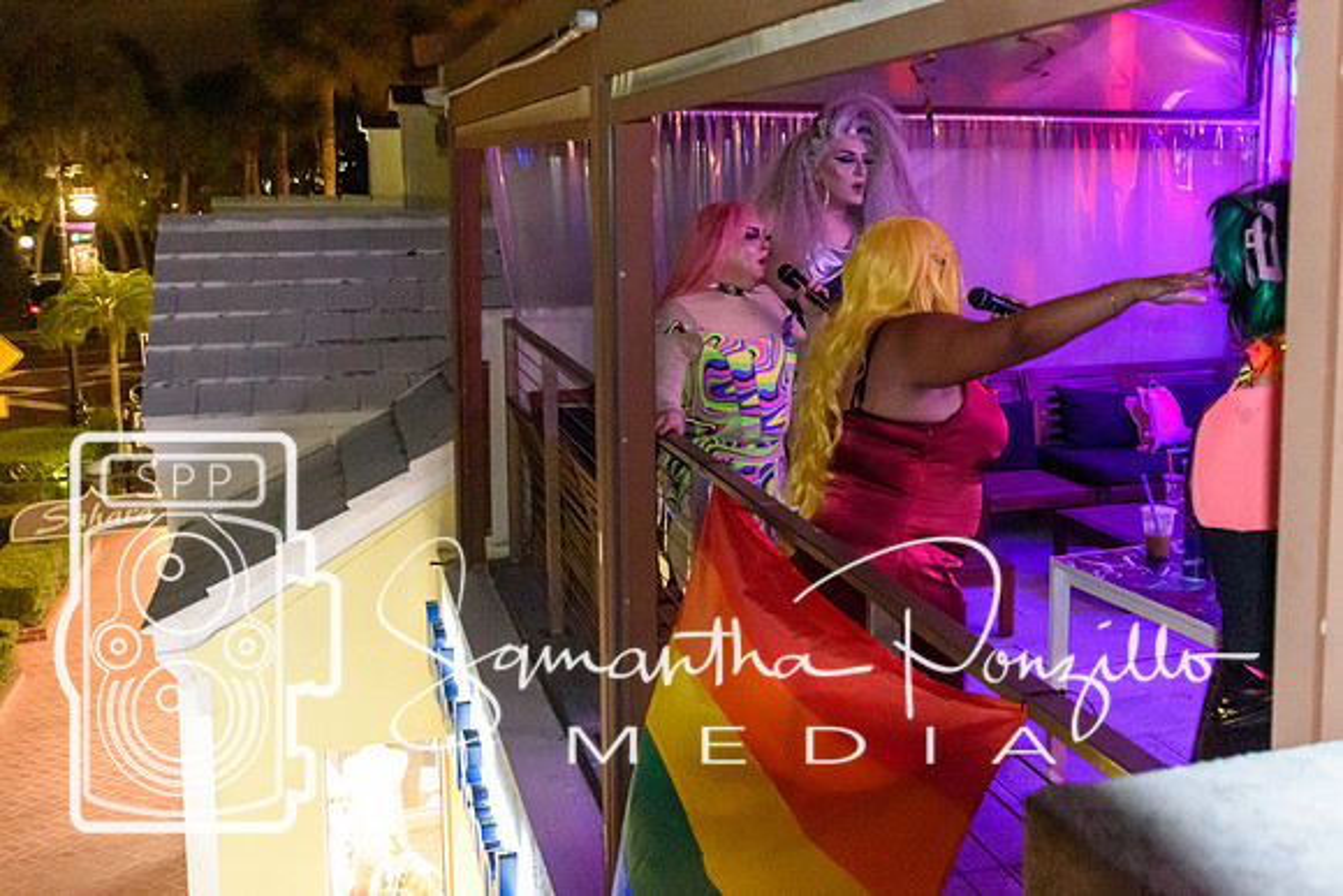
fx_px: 1421
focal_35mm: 38
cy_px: 346
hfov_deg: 50.0
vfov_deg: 34.8
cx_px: 845
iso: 6400
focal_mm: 20
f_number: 3.5
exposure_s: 1/60
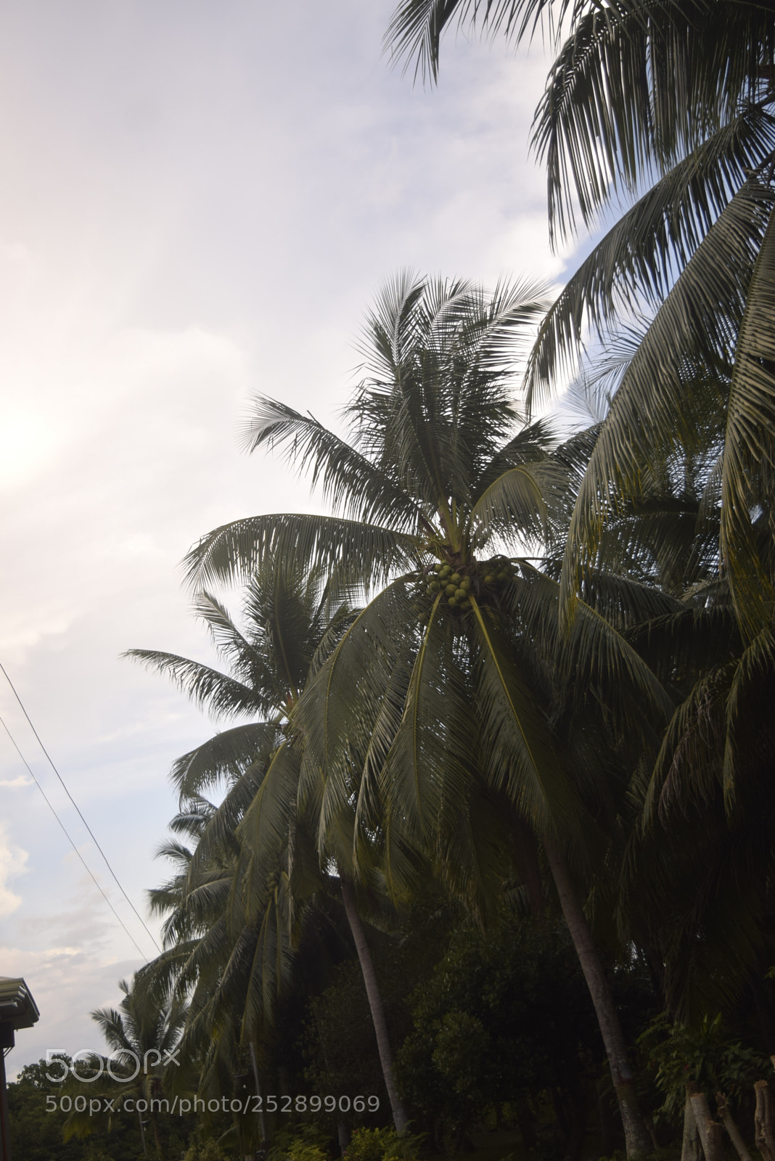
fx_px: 1258
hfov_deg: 34.2
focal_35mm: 39
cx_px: 388
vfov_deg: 49.5
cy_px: 580
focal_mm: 26
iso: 100
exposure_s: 1/125
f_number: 4
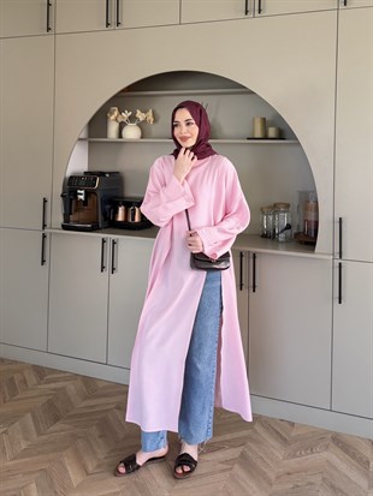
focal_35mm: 24
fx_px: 345
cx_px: 186
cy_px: 248
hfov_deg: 56.8
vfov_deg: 71.6
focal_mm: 6.76
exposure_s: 1/121
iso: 100
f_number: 1.78
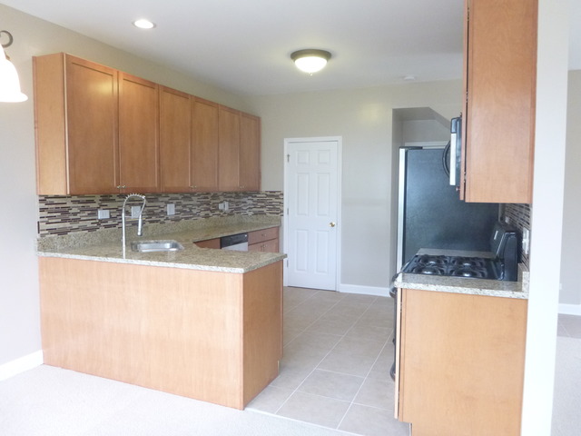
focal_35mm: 25
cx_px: 290
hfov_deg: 69.4
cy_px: 218
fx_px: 420
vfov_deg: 54.9
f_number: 3.9
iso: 400
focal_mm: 4.5
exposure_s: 1/30
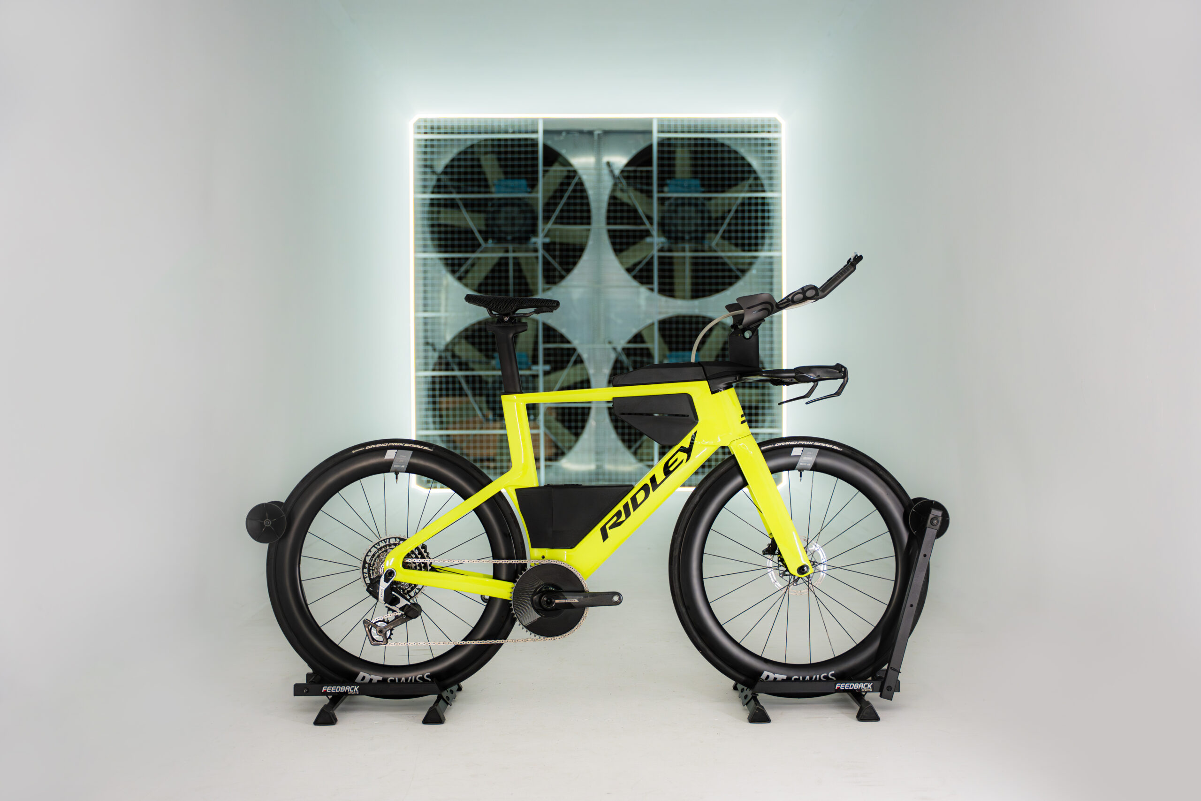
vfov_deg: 32.9
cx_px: 600
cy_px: 400
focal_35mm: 41
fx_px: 1358
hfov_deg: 47.7
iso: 1250
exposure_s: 1/160
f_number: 2.8
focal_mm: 40.7
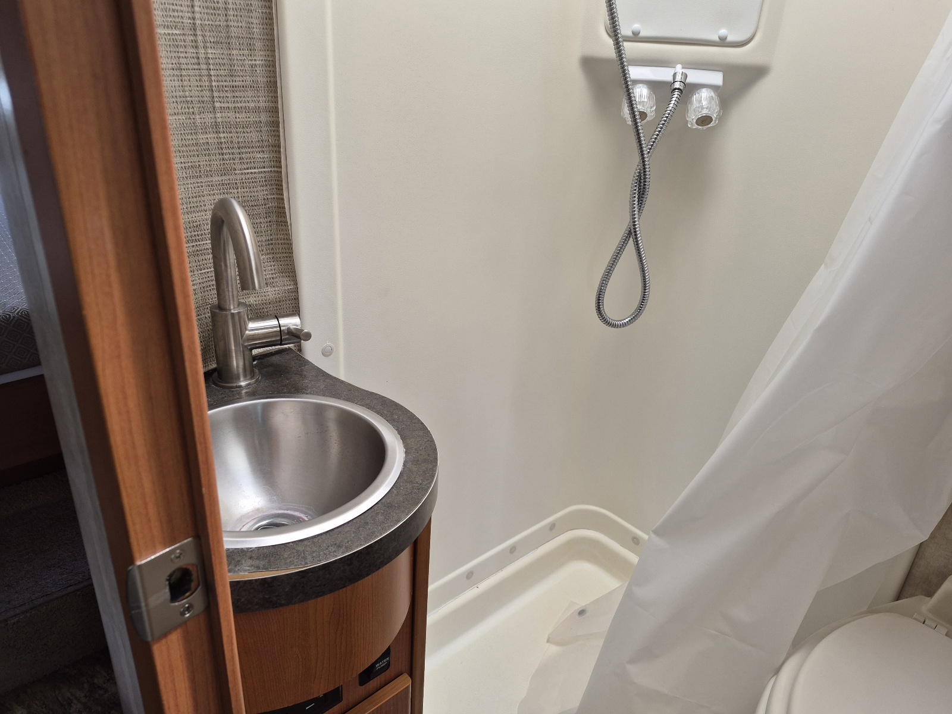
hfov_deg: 73.9
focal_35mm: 23
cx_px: 476
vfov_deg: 58.9
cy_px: 357
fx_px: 633
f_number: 1.8
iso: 80
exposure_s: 1/182
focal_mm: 5.4
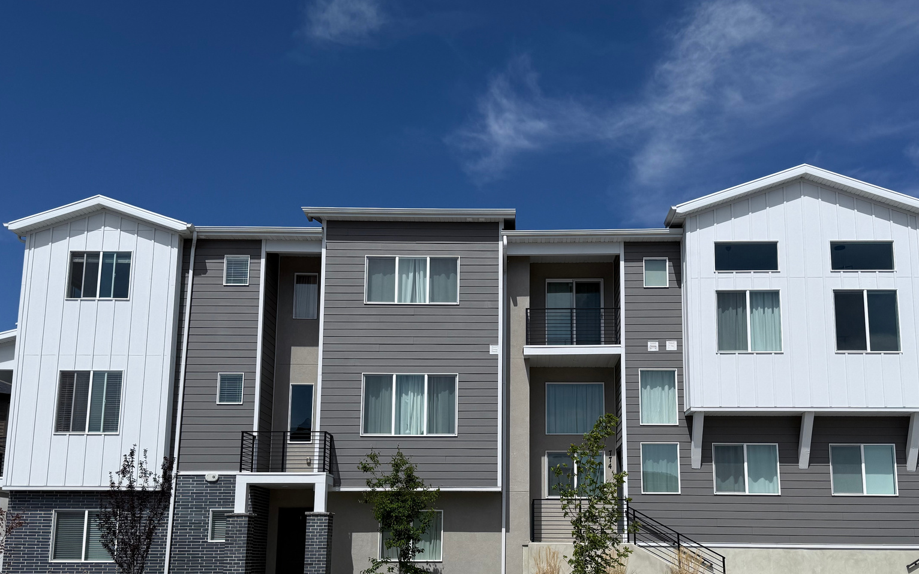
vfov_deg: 36.5
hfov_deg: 56.6
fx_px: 852
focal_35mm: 34
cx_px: 512
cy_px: 424
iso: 80
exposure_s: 1/10309
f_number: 1.78
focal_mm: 6.76
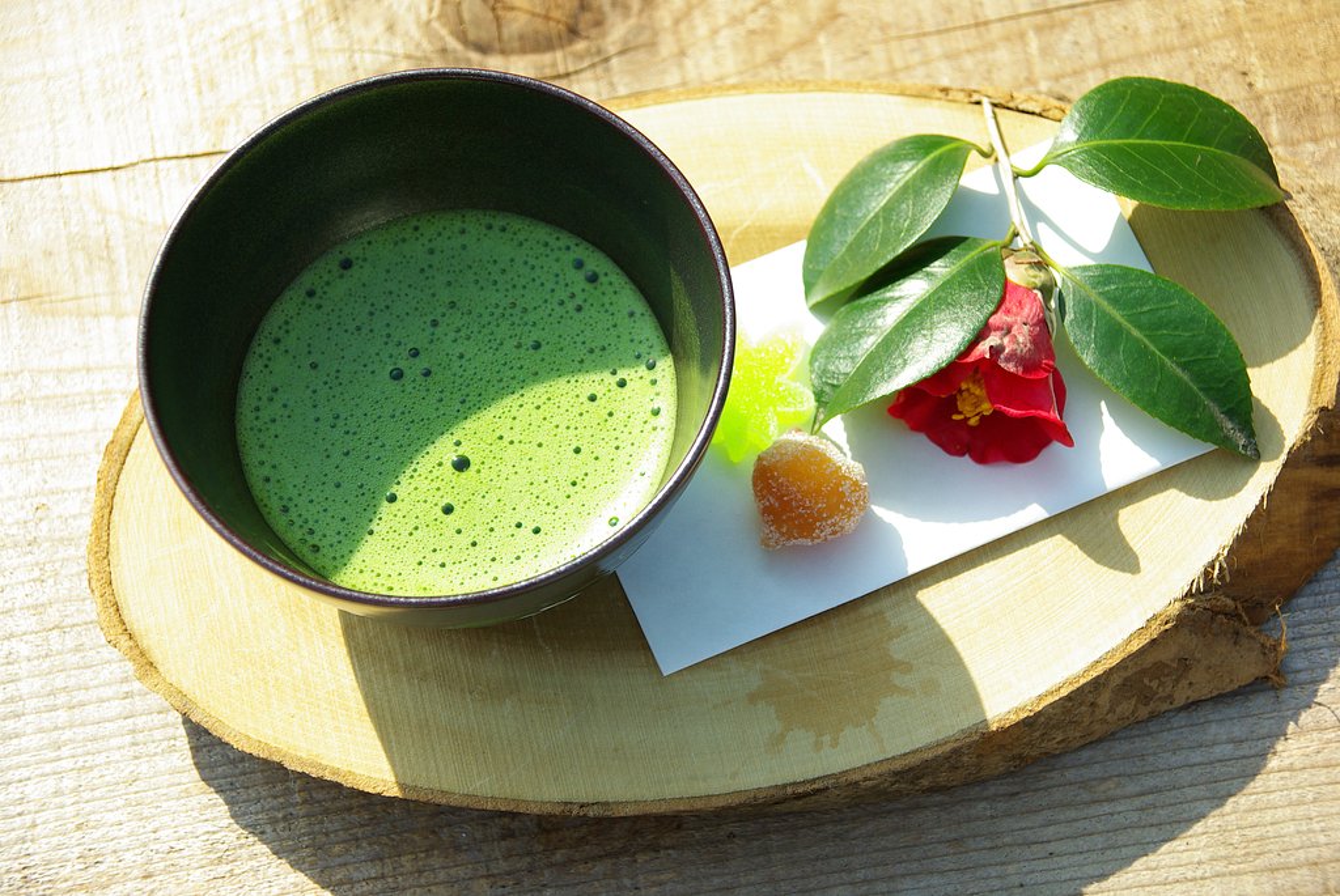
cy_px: 448
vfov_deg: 15.7
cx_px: 670
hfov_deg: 23.4
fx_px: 3241
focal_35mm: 87
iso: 200
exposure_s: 1/500
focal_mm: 58
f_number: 8
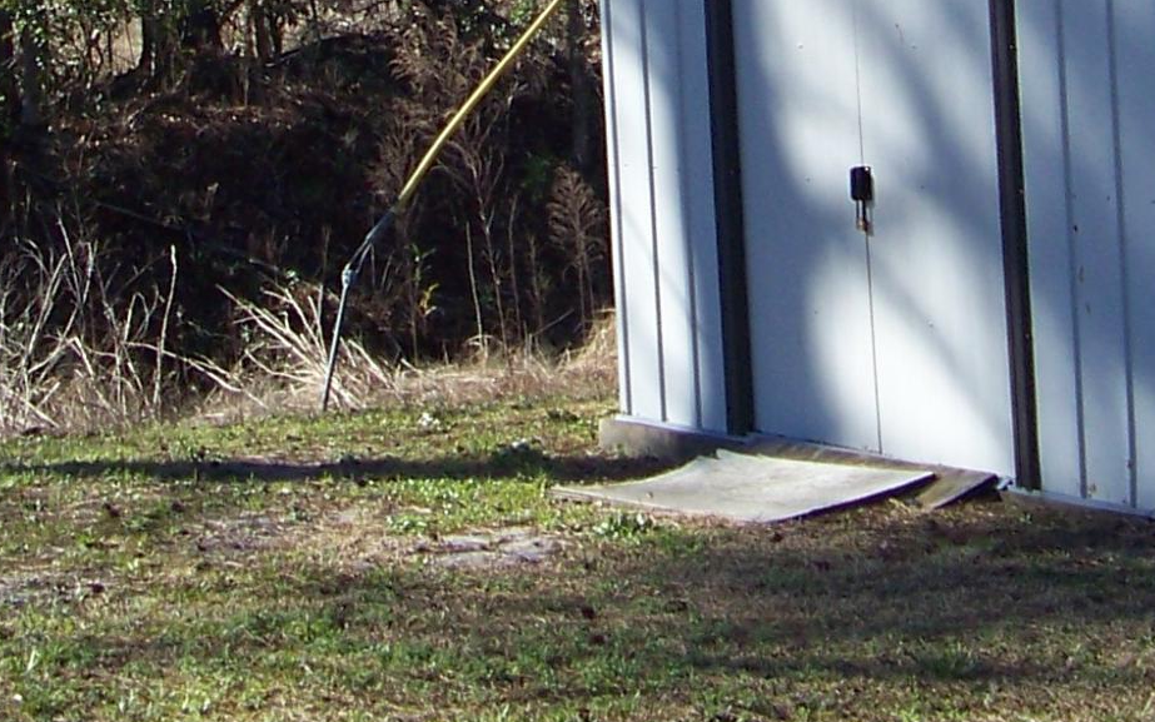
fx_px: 3903
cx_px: 599
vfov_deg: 10.4
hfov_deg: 16.8
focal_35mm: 124
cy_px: -199
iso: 64
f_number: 2.8
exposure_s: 1/640
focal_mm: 5.85
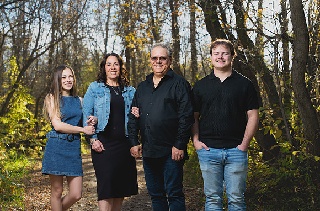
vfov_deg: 23.1
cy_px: 124
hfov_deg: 34.4
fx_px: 515
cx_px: 134
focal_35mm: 58
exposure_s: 1/160
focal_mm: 50
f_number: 3.5
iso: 400
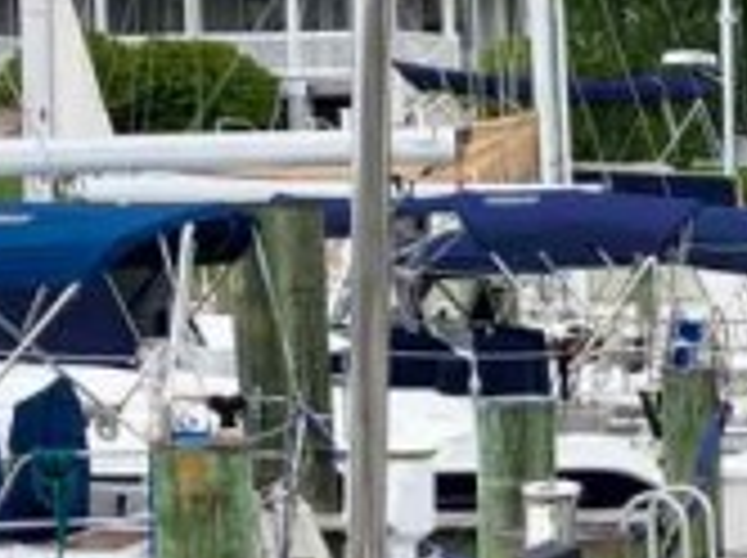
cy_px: 612
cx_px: 1438
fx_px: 2909
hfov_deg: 12.9
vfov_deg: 10.8
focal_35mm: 135
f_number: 1.8
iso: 20
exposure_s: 1/527
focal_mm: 3.99
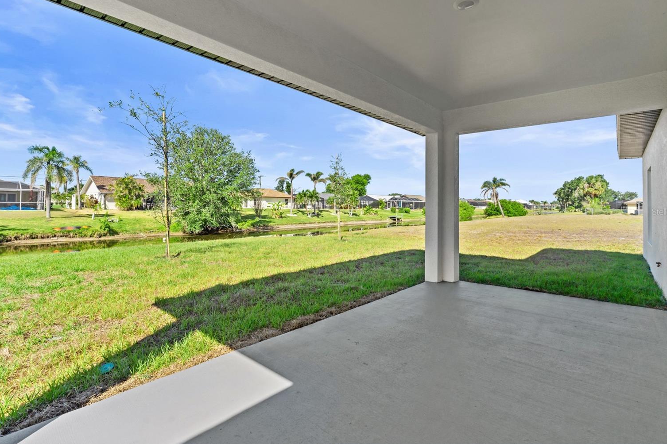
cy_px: 212
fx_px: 315
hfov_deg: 93.3
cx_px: 337
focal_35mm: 17
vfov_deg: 70.4
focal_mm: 16
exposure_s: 1/640
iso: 320
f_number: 9
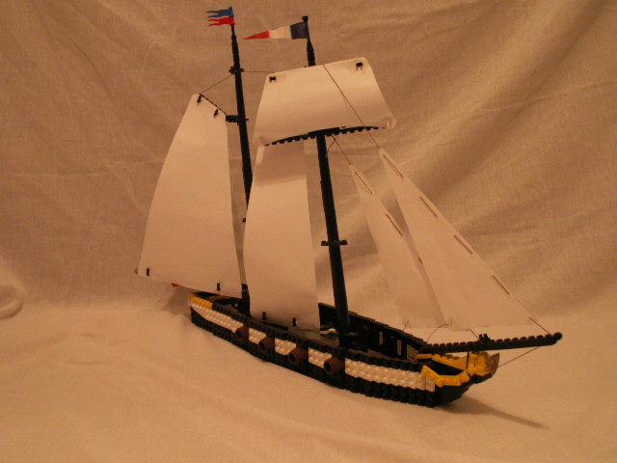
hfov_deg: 52.6
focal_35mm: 35
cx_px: 308
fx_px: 624
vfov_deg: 40.7
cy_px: 232
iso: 160
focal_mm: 5.86
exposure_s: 1/13
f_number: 2.8
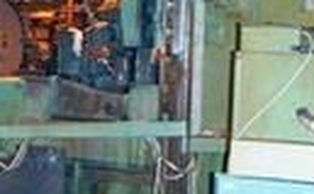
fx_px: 811
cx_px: 168
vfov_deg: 13.5
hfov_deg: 21.9
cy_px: 2
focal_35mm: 95
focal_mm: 20
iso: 400
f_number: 3.8
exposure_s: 1/60
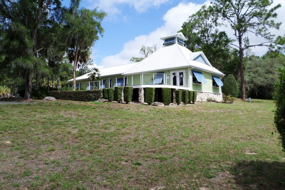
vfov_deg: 47.8
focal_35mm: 27
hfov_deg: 67.4
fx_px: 214
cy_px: 81
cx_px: 145
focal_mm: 4.5
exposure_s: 1/1500
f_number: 2.5
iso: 80
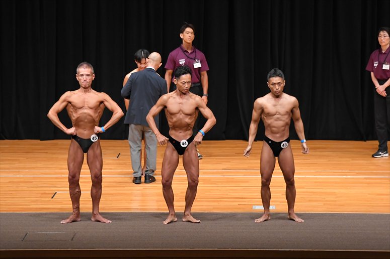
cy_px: 130
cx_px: 195
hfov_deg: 11.8
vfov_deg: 7.9
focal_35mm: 174
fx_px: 1884
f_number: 5.6
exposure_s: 1/400
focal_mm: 116
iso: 4000
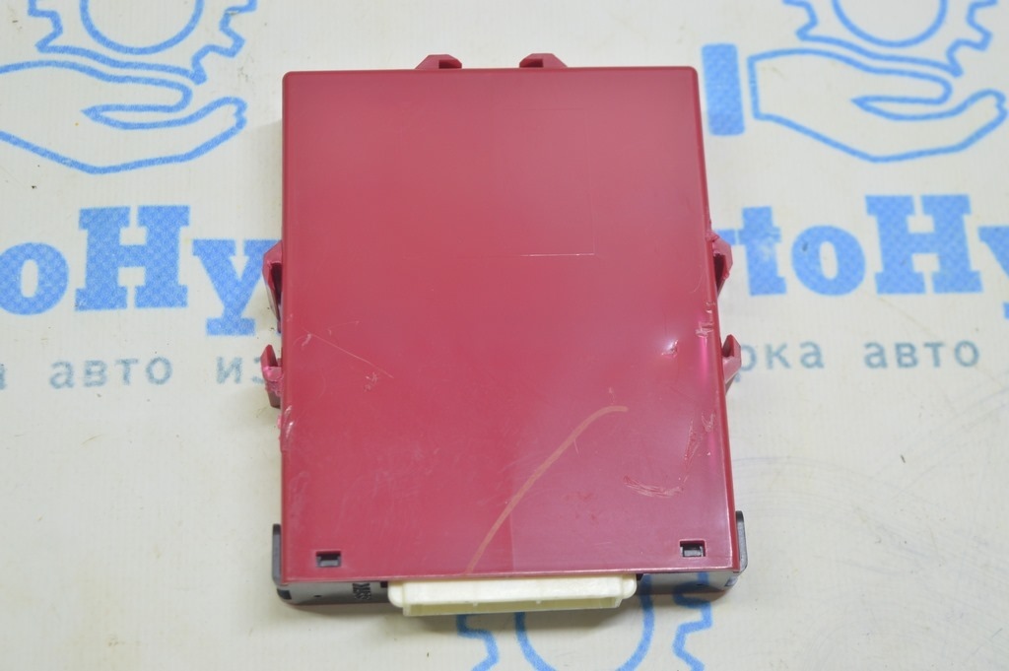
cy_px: 336
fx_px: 1890
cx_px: 504
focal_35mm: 68
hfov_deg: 29.9
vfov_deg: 20.1
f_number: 5.6
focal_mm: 45
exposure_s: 1/20
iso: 400
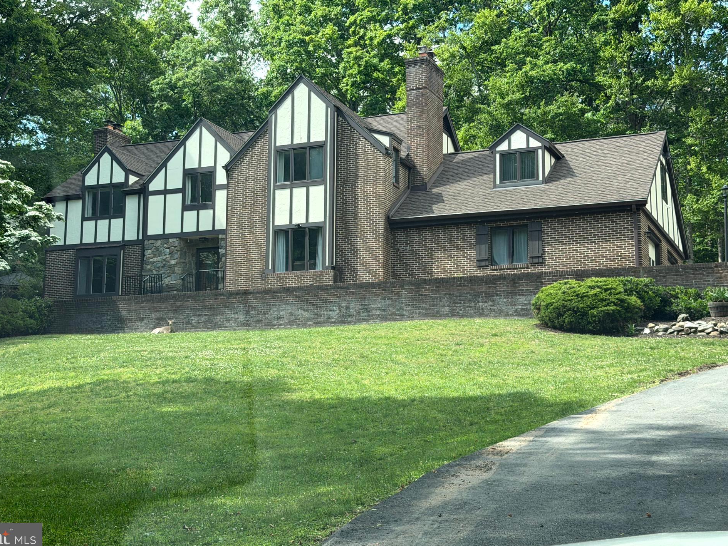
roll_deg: -0.7
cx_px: 341
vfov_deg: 28.0
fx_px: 1094
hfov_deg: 36.8
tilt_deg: +9.4
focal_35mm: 52
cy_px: 259
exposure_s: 1/1100
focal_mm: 6.76
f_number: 1.78
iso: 80
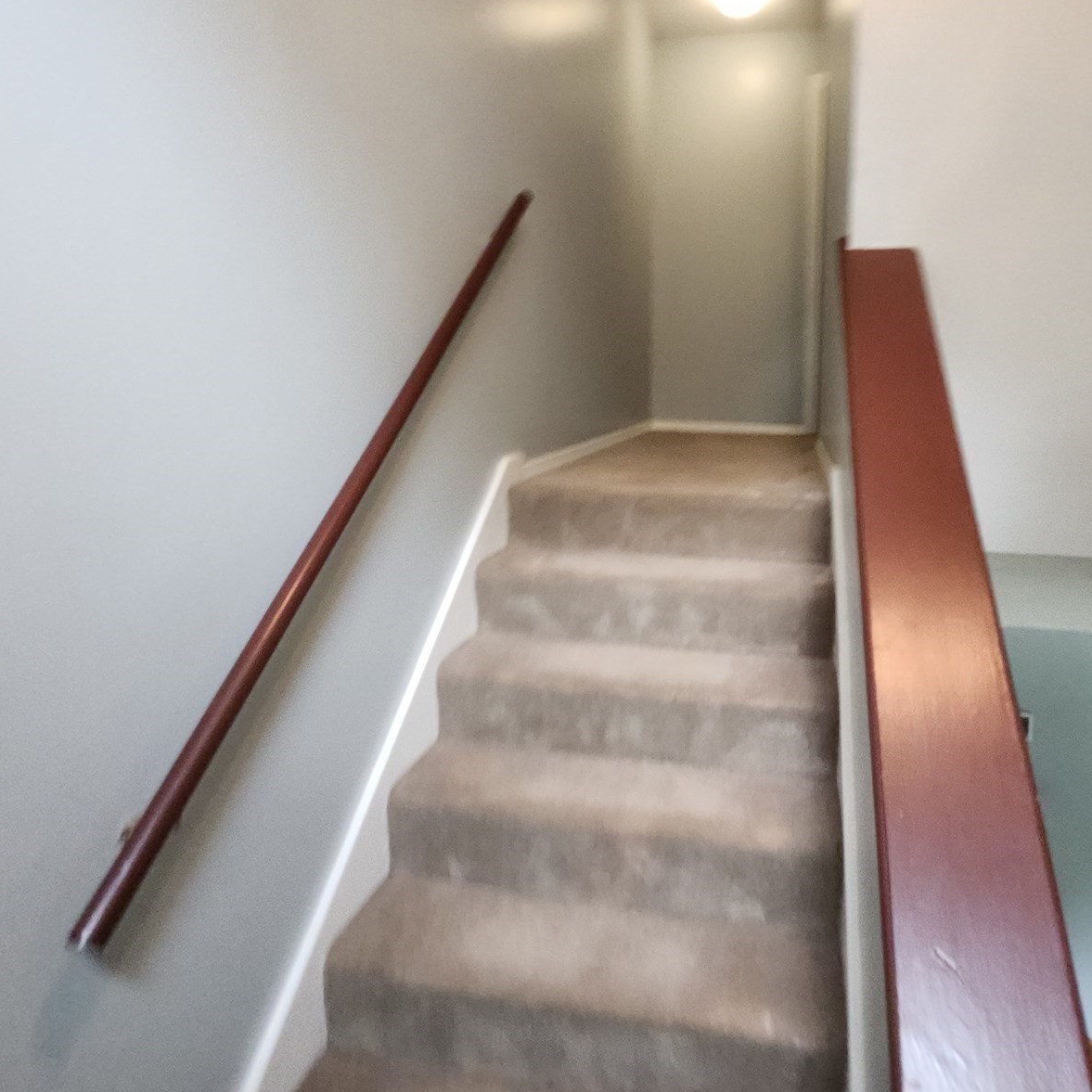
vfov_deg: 74.4
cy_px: 463
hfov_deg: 74.1
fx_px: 714
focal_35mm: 20
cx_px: 650
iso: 320
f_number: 2.2
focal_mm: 1.74
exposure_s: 1/30
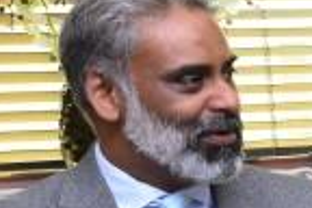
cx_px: 878
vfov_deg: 5.6
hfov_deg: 7.6
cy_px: 416
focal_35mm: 242
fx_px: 2097
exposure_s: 1/160
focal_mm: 34
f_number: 7.1
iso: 1600
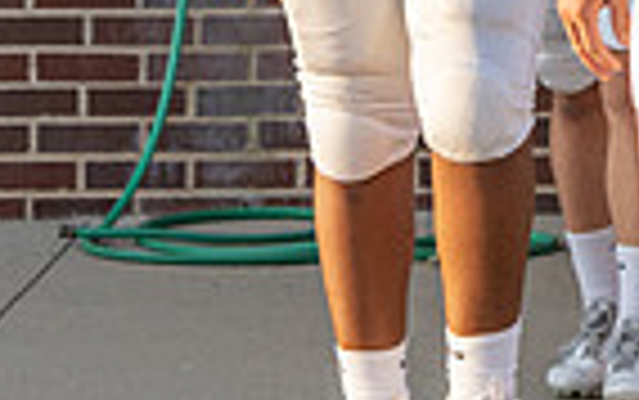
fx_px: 7634
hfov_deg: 4.7
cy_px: -344
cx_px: 1138
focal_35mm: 438
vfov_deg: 3.0
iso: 640
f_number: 4.5
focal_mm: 100
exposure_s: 1/1000
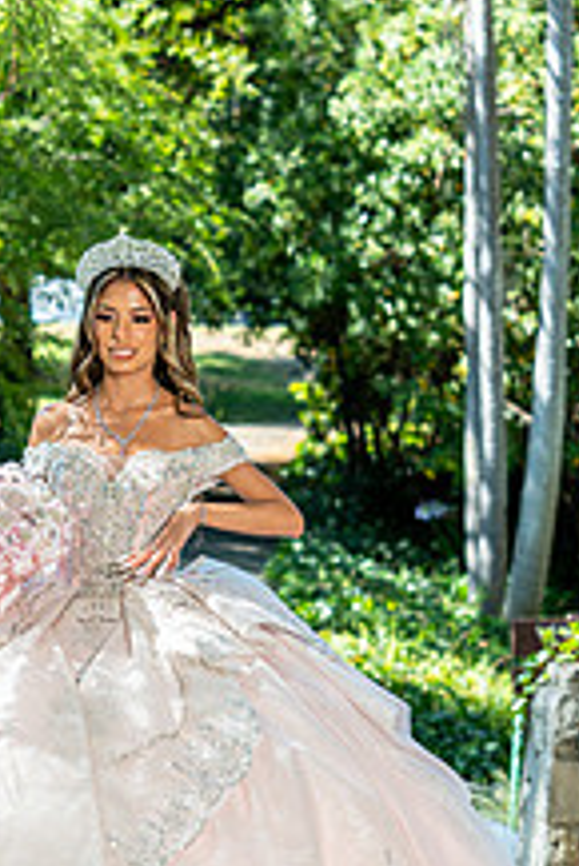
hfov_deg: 9.4
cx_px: 84
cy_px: 623
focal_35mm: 145
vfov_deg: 14.1
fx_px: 3492
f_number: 4
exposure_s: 1/640
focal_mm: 70
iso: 400
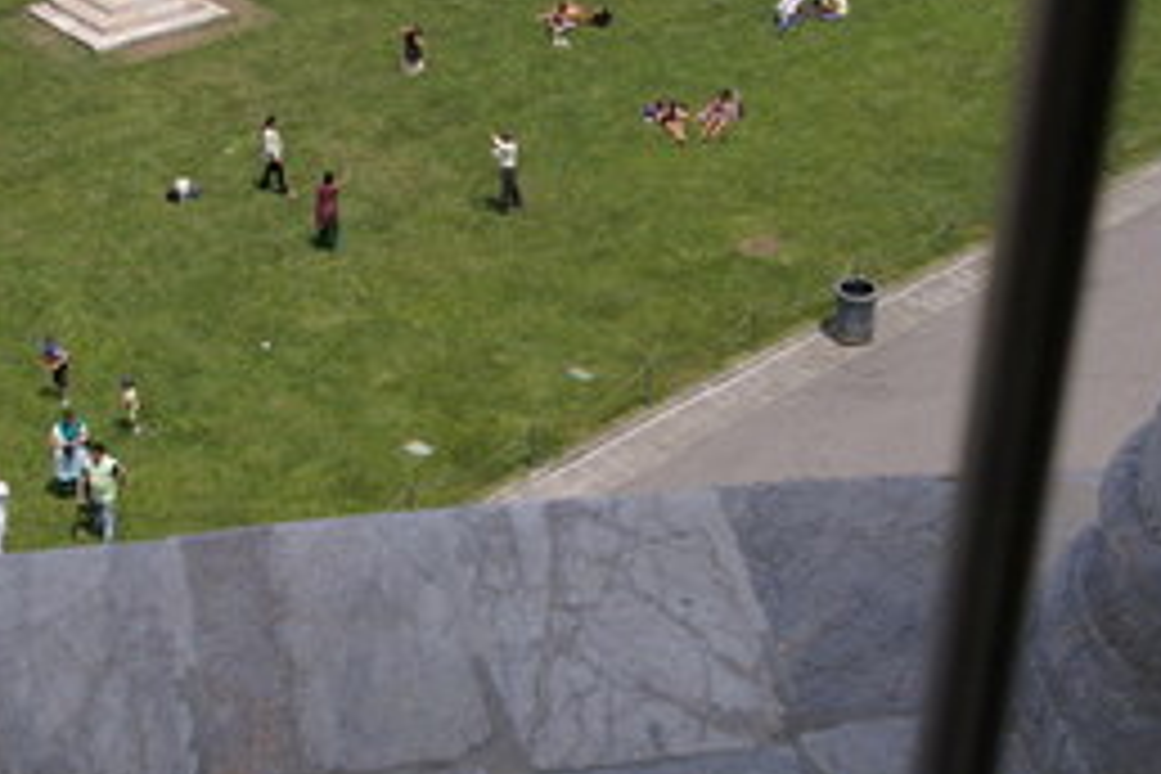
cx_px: 536
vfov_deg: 20.2
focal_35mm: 67
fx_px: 2160
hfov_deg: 30.1
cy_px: 187
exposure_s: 1/350
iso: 200
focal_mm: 23
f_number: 8
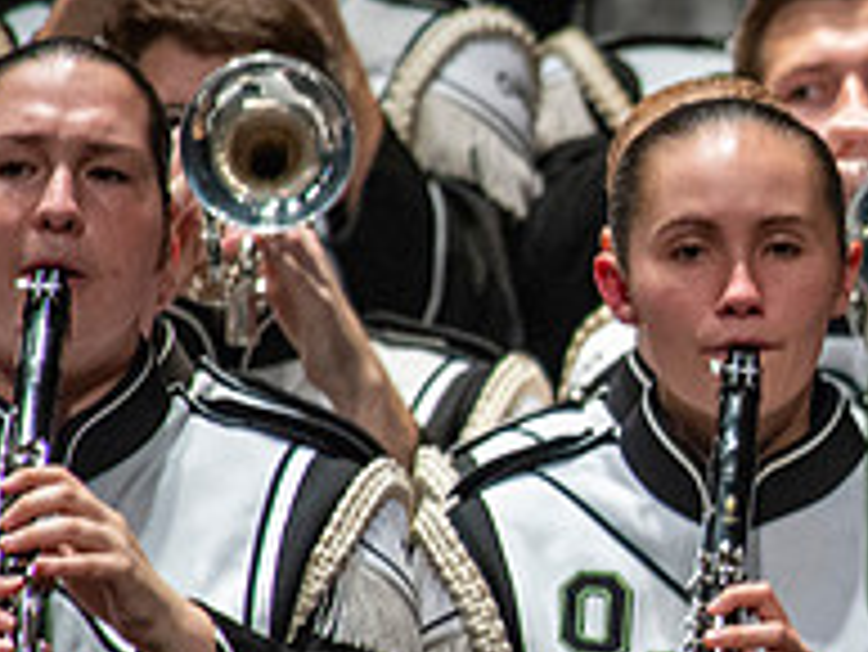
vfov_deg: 0.9
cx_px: 1205
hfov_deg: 1.1
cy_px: 540
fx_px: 43507
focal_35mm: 1734
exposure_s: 1/400
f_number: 5.6
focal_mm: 600
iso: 5000
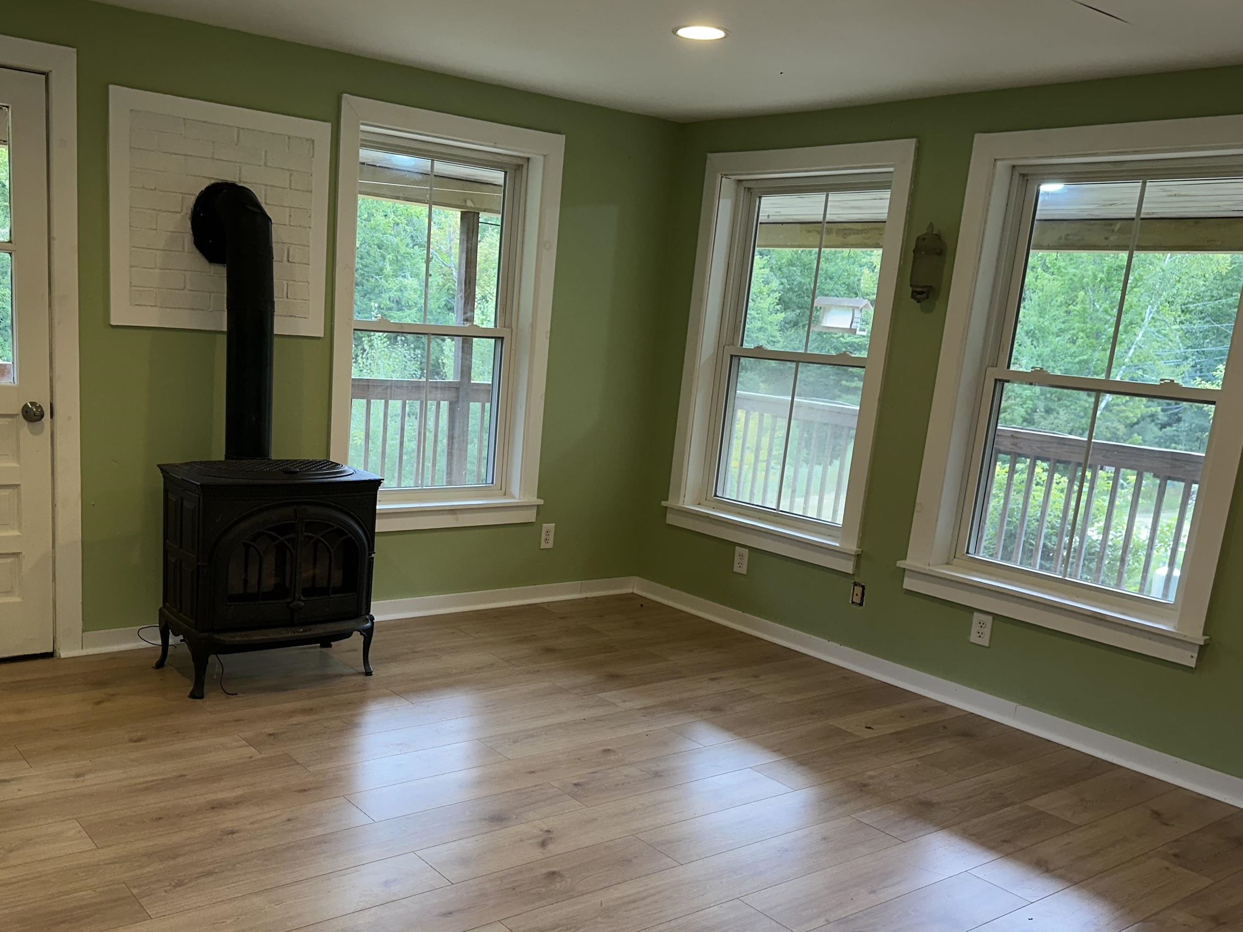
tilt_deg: -12.7
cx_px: 511
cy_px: 580
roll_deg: -3.4
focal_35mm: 32
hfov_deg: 56.5
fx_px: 1149
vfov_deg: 43.8
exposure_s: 1/120
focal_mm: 6.86
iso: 125
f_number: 1.78
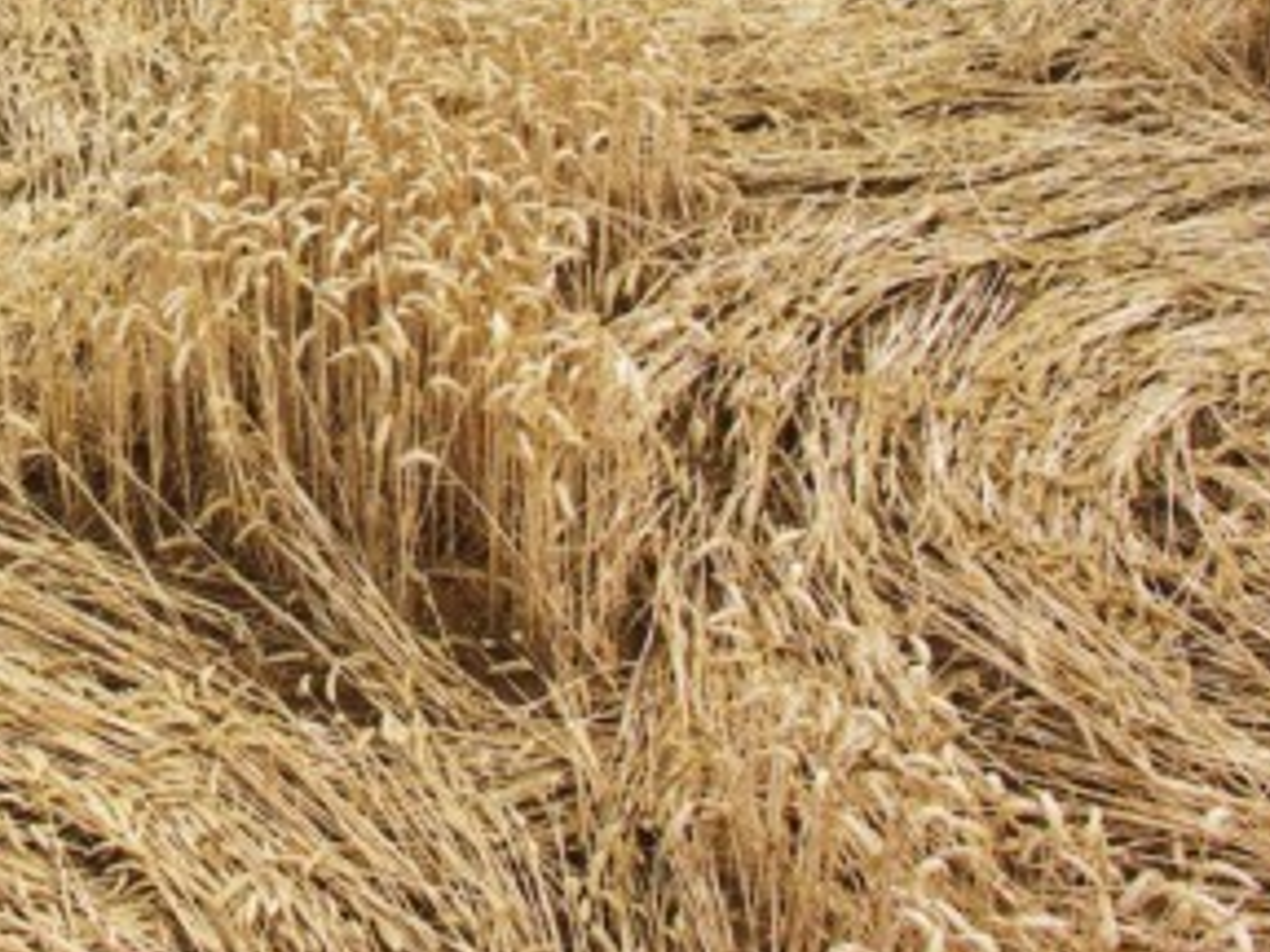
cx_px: 66
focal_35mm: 69
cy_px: 9
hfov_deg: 26.9
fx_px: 2531
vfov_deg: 20.6
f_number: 5.6
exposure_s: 1/200
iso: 50
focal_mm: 8
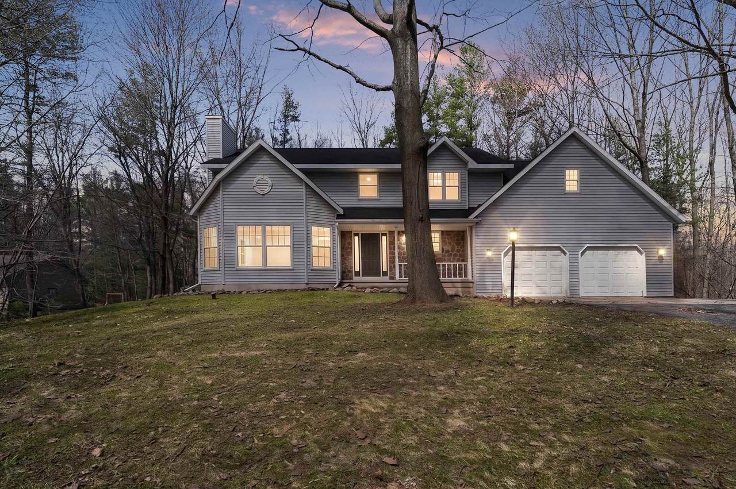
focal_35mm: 17
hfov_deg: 93.3
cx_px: 368
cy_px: 244
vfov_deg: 70.3
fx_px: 347
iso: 250
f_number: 8
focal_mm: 17
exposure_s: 1/200
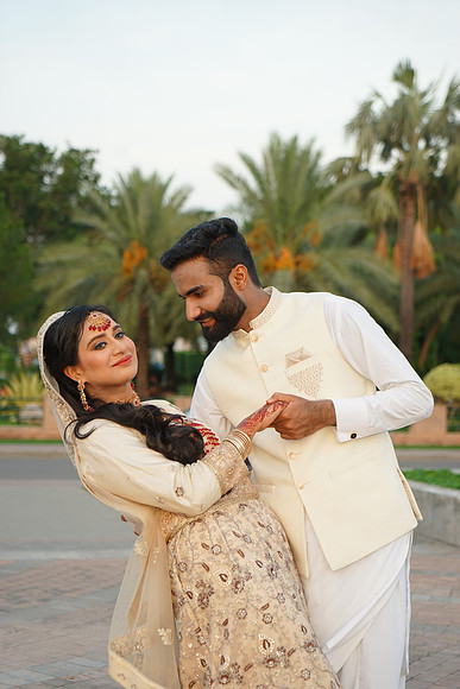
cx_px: 230
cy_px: 344
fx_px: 1245
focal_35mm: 65
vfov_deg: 31.0
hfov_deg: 20.9
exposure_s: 1/200
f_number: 4
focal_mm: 65
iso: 400
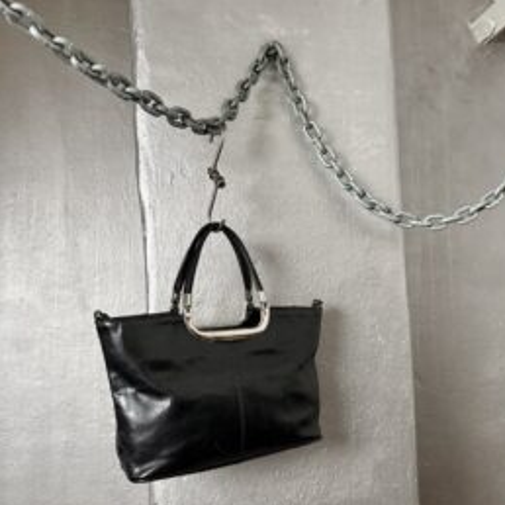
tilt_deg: +2.9
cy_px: 279
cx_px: 257
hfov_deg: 55.6
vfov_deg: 55.5
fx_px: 479
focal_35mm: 29
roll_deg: -0.4
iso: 800
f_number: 1.78
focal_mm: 6.76
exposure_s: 1/60
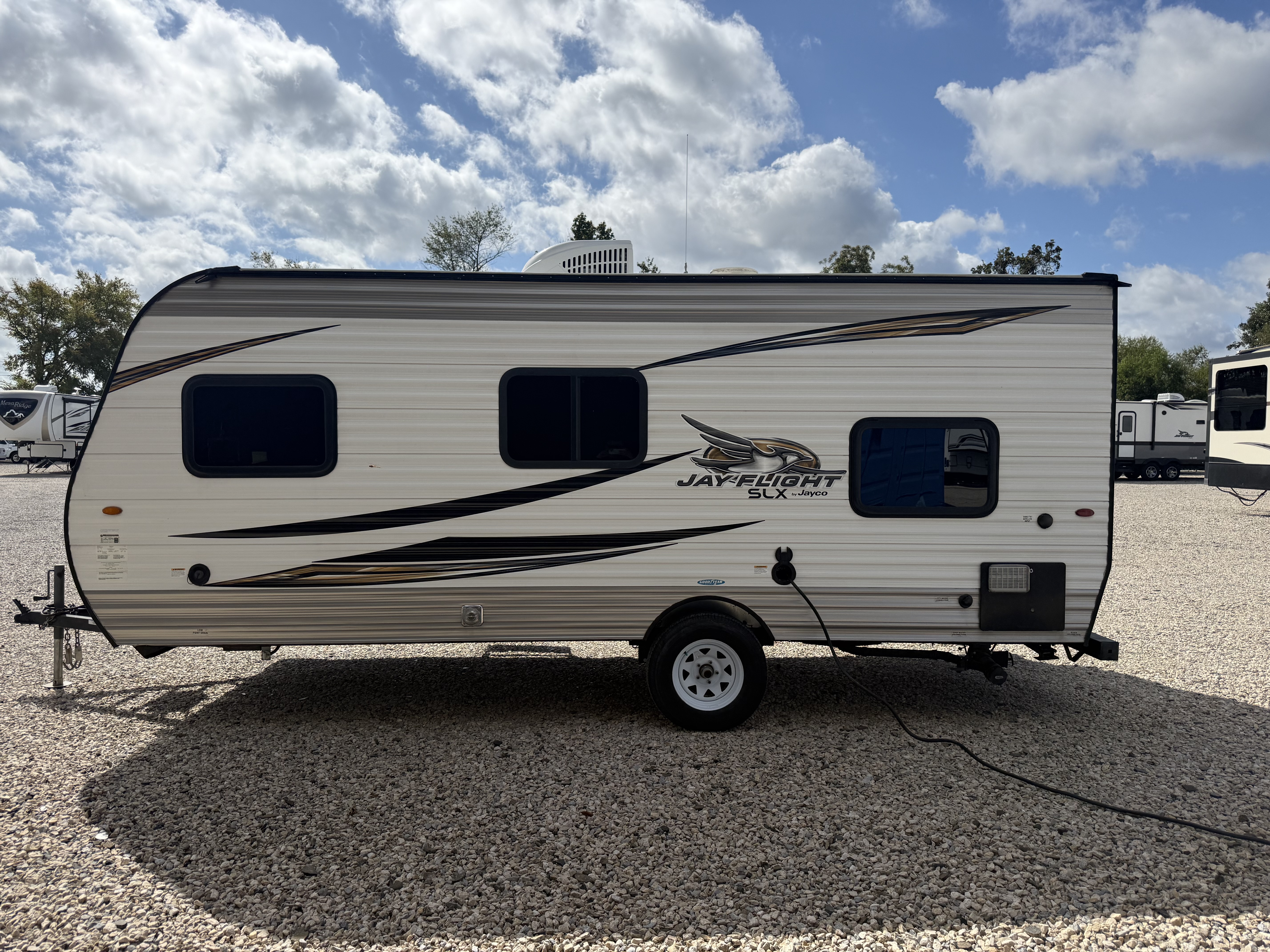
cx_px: 635
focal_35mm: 24
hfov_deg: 71.6
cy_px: 476
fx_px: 881
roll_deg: +1.0
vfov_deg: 56.8
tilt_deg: -2.8
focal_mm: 6.76
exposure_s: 1/10309
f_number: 1.78
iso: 100
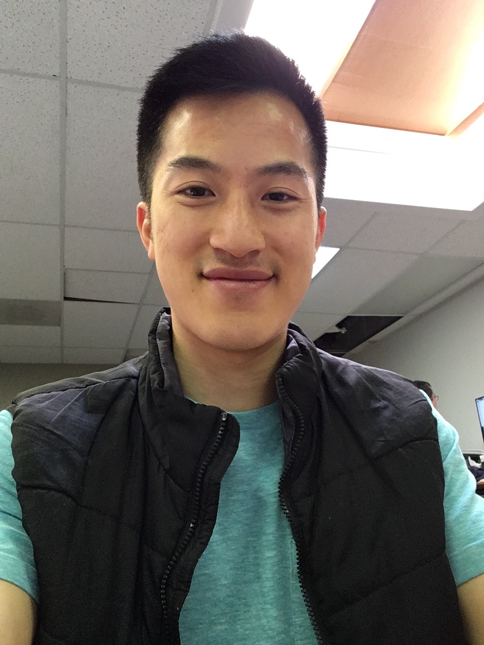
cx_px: 242
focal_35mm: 31
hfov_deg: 45.4
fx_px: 578
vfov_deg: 58.4
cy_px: 322
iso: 160
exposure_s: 1/30
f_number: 2.4
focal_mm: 2.15
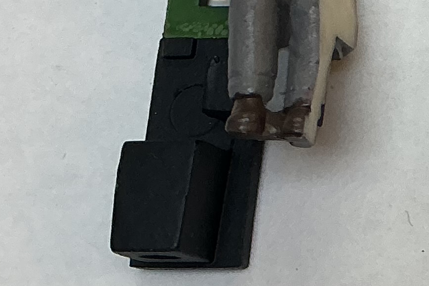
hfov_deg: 12.3
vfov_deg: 9.3
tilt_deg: -68.2
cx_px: 956
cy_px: -251
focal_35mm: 140
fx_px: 1668
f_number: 1.8
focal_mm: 3
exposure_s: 1/100
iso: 25
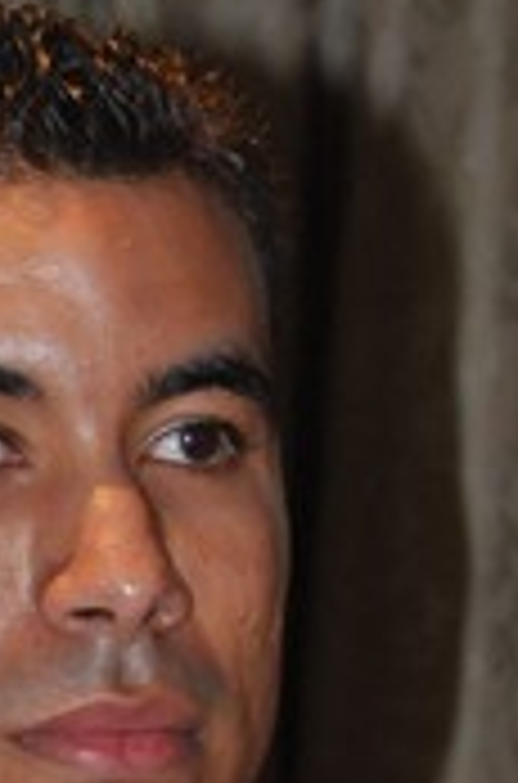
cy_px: 1116
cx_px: 18
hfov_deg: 4.5
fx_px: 6622
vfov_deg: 6.7
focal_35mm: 305
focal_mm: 46
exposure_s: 1/60
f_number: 5.3
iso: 800
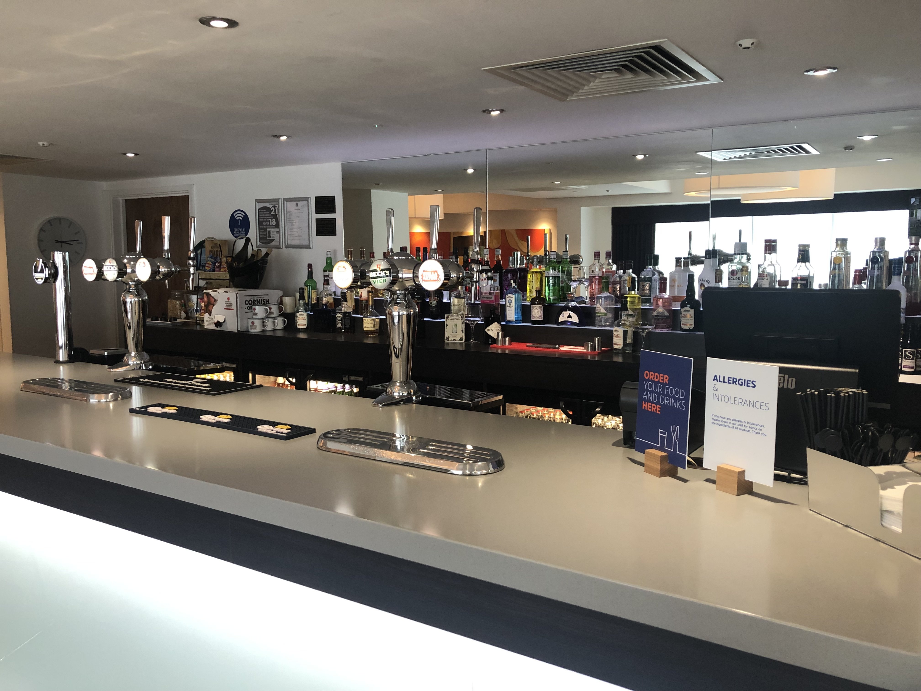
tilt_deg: -7.4
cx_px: 460
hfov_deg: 63.4
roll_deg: +0.2
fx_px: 745
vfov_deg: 49.7
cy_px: 346
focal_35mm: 28
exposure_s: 1/17
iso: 64
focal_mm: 3.99
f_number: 1.8
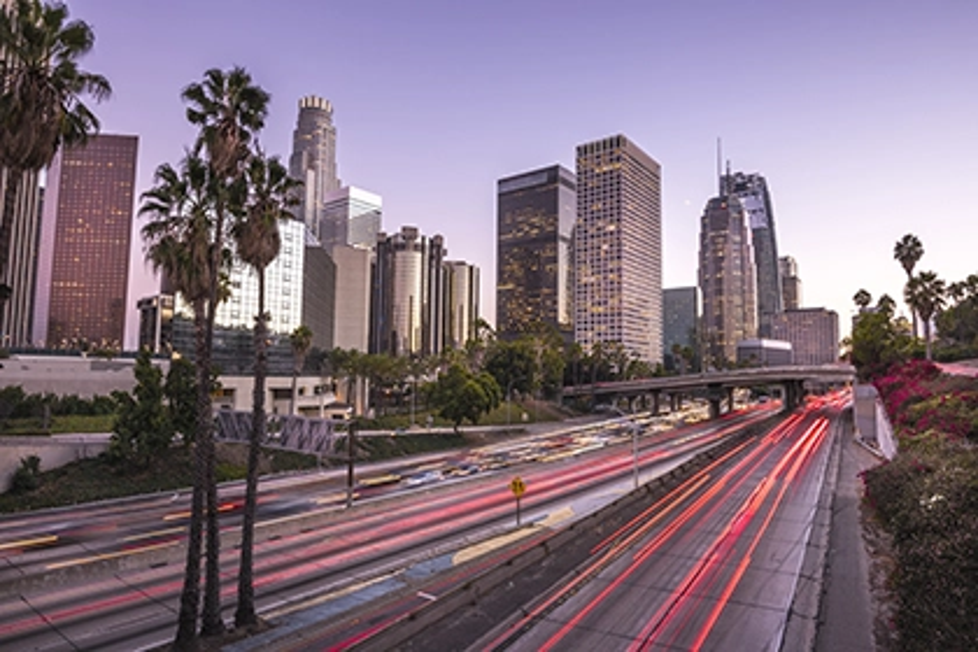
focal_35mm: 20
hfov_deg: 84.0
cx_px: 489
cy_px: 326
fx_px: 543
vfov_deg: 61.9
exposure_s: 3
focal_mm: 20
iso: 50
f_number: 16
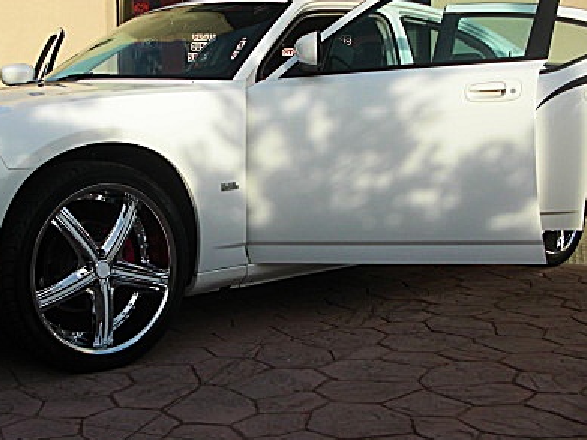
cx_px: 218
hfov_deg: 32.5
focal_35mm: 59
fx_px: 1000
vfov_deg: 24.8
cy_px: 192
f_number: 2.8
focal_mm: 6.3
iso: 50
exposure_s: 1/640
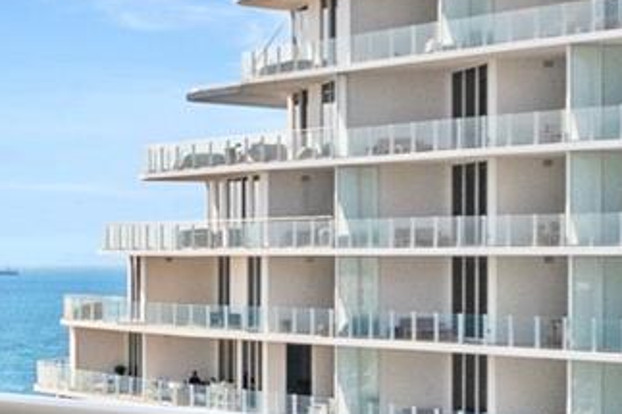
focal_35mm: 104
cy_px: 323
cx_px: -345
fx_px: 1796
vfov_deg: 13.1
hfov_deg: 17.4
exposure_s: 1/160
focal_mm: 14
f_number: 8
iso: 200
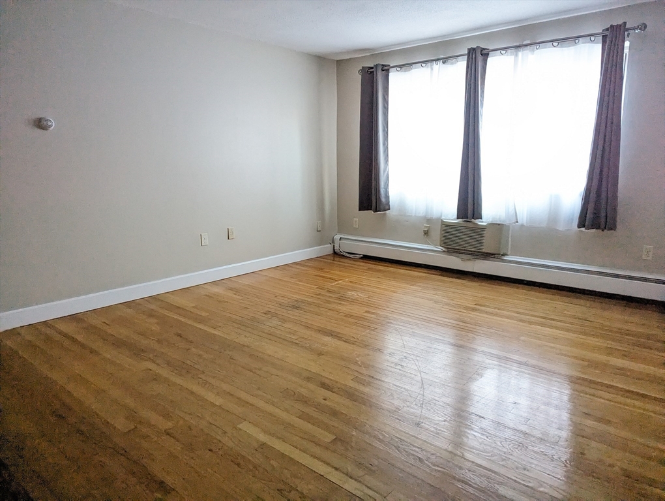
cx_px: 332
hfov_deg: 71.5
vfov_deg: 56.9
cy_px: 250
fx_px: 462
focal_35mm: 24
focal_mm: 6.81
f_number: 1.85
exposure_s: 1/90
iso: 3327
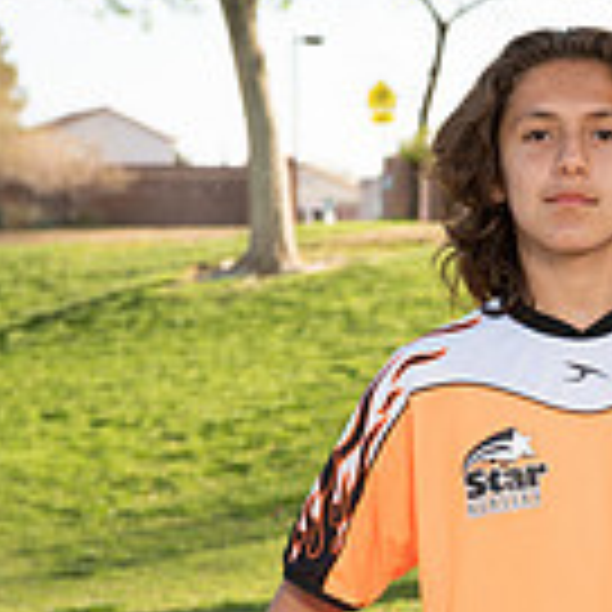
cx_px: 619
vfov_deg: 12.6
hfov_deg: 12.8
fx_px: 2700
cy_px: 770
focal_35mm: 135
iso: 100
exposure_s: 1/250
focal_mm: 48
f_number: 4
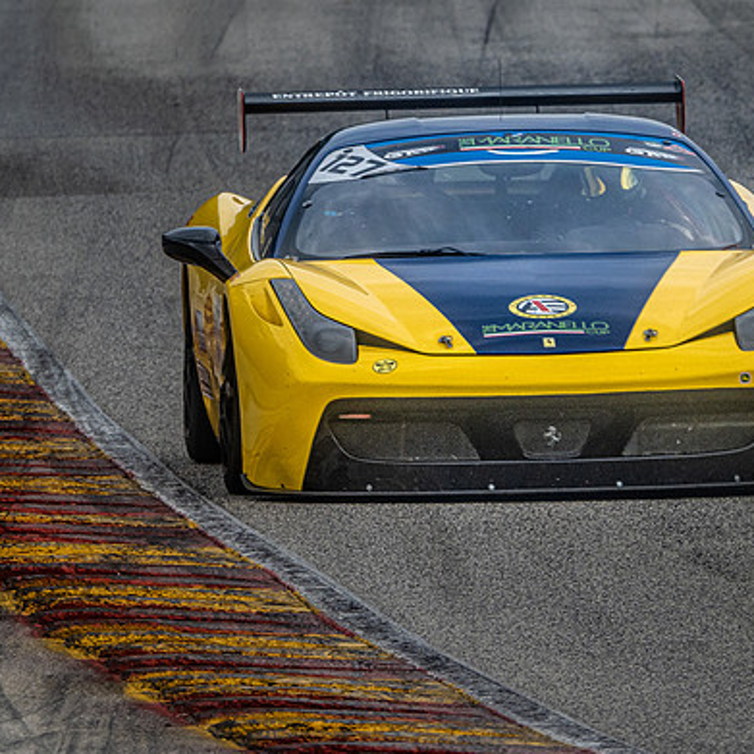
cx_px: 509
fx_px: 27157
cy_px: 342
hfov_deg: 1.6
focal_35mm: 1102
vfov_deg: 1.6
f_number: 9
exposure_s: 1/400
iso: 400
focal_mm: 420
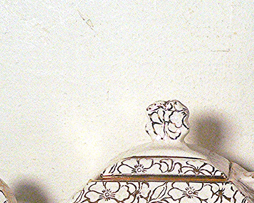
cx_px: 282
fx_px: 707
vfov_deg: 16.0
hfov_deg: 19.5
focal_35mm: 94
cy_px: 206
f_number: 2.8
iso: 400
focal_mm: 6
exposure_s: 1/50
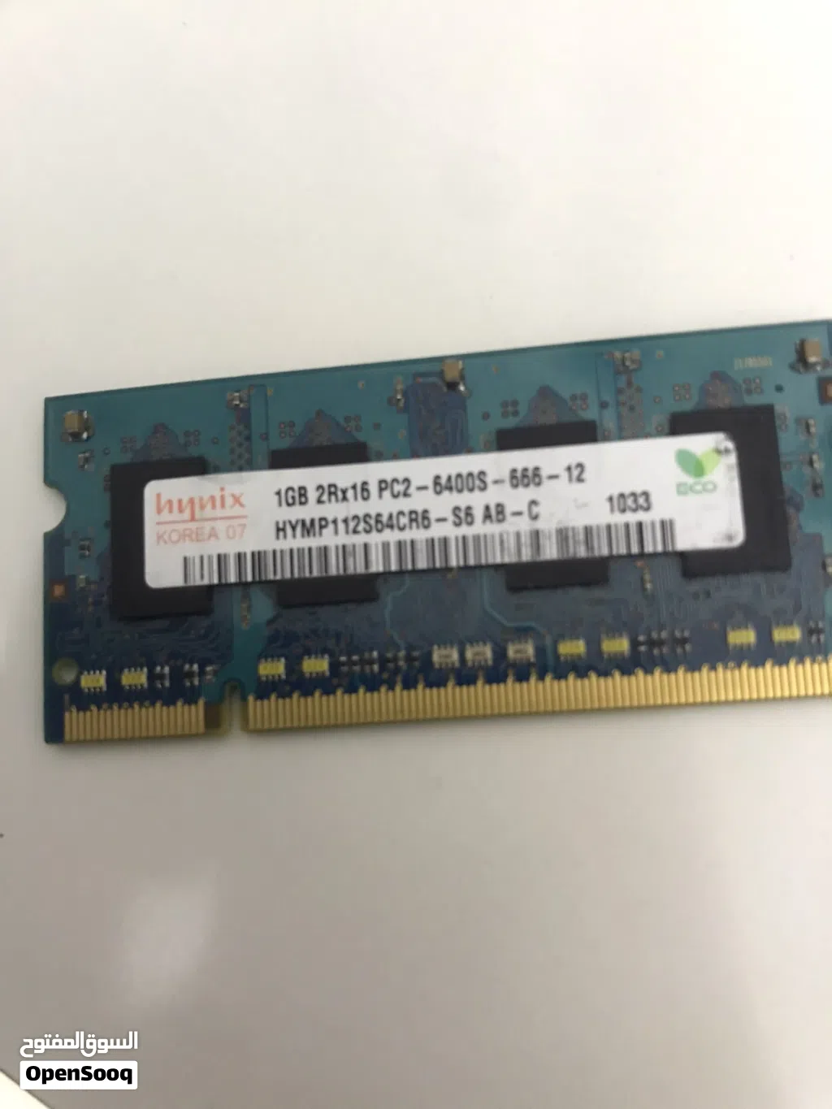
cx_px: 416
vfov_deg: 63.4
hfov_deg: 49.8
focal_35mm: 28
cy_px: 554
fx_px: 897
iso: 100
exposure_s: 1/7
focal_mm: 3.99
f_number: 1.8
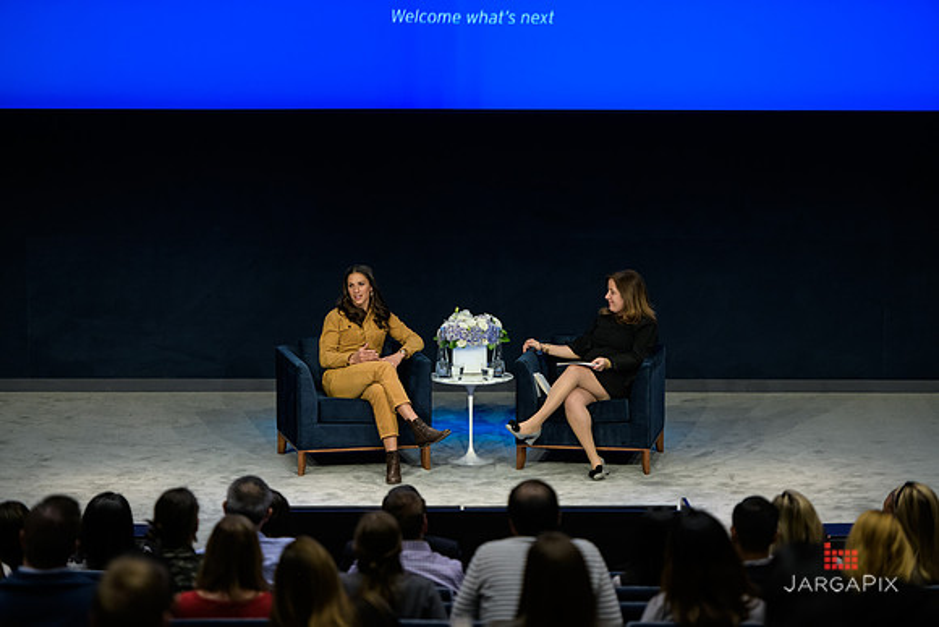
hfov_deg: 14.7
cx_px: 470
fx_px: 3652
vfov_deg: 9.8
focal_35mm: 140
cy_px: 314
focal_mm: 140
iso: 1600
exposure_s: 1/200
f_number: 3.2
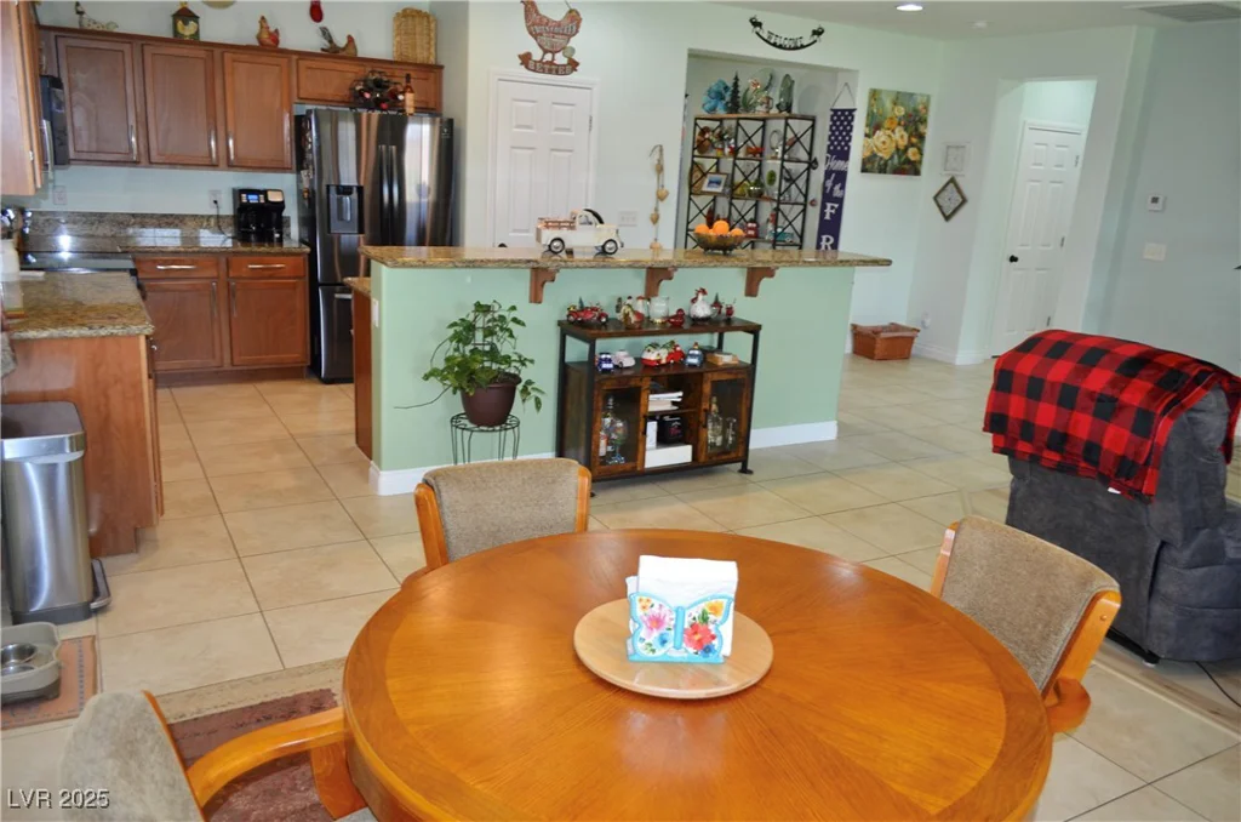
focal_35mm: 27
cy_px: 411
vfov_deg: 47.7
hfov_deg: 67.5
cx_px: 620
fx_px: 929
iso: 560
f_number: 3.5
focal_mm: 18
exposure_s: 1/60
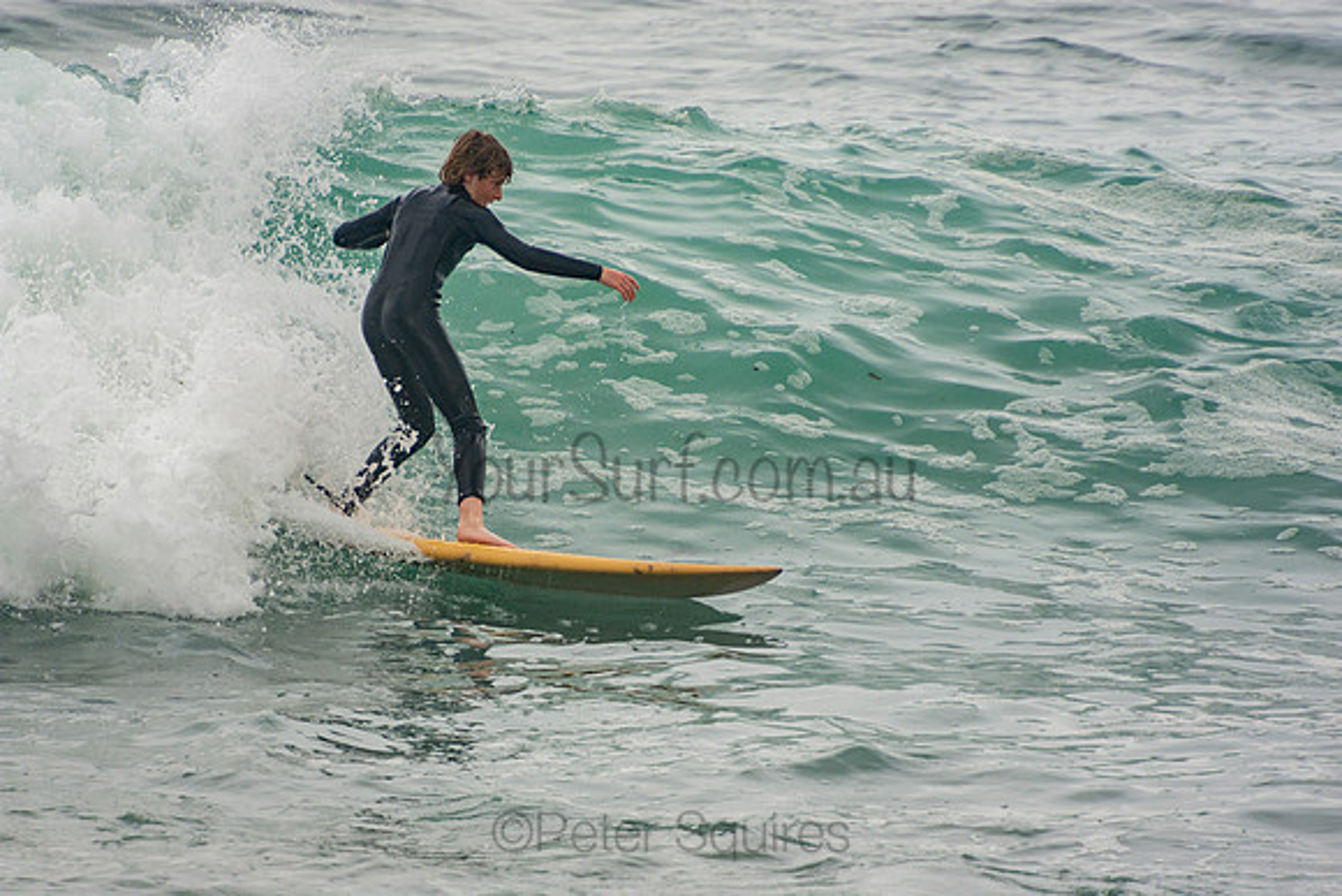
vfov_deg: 2.3
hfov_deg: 3.4
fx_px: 22371
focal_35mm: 600
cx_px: 671
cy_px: 448
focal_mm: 400
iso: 280
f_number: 5.6
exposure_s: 1/1250
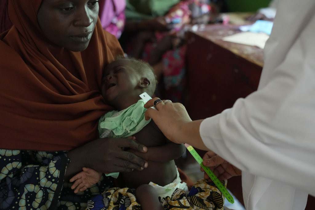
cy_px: 105
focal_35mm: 50
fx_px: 437
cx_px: 158
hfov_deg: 39.6
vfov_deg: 27.0
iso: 5000
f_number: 2.8
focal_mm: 50
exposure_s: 1/250
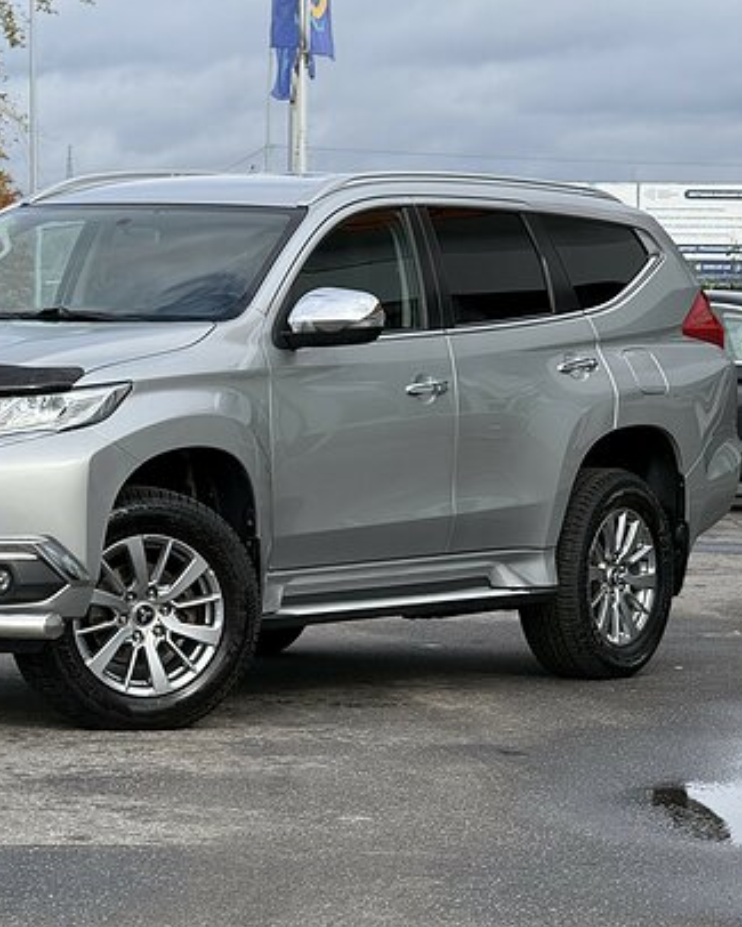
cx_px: 194
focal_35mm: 158
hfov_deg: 9.8
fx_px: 4336
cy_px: 466
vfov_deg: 12.2
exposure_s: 1/830
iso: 64
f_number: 2.8
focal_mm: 15.66
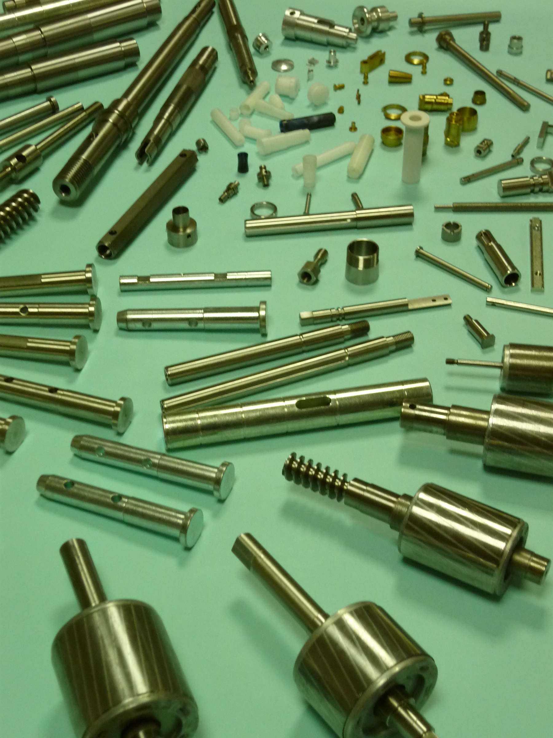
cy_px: 369
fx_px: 1278
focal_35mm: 60
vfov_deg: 32.2
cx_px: 276
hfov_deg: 24.4
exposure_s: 1/50
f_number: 3.6
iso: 320
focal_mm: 9.9
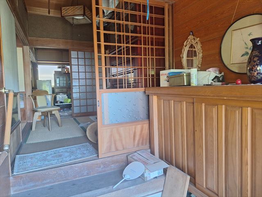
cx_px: 131
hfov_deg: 73.9
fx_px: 174
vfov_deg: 58.9
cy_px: 98
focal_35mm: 23
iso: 250
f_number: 1.8
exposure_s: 1/50
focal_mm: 5.54
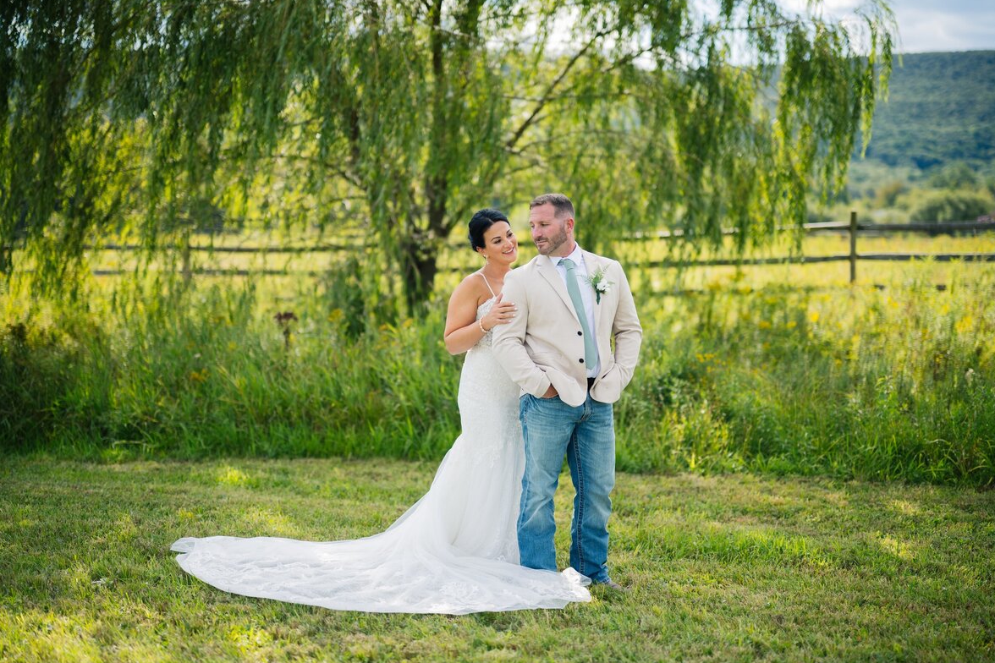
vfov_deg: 26.5
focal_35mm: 51
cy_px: 332
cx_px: 507
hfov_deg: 38.9
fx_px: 1409
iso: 100
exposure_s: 1/4000
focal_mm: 50
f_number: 1.2
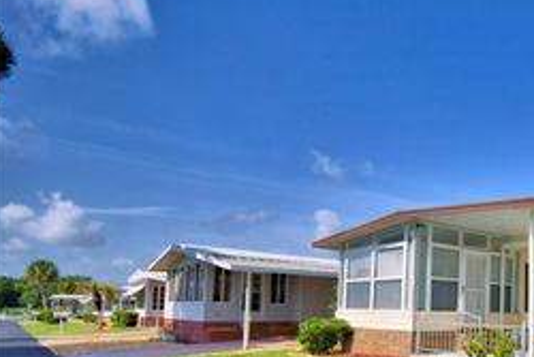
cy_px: 288
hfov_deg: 51.0
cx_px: 523
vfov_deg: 41.7
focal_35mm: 30
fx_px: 445
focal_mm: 10
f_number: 4.5
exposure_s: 1/2500
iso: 100
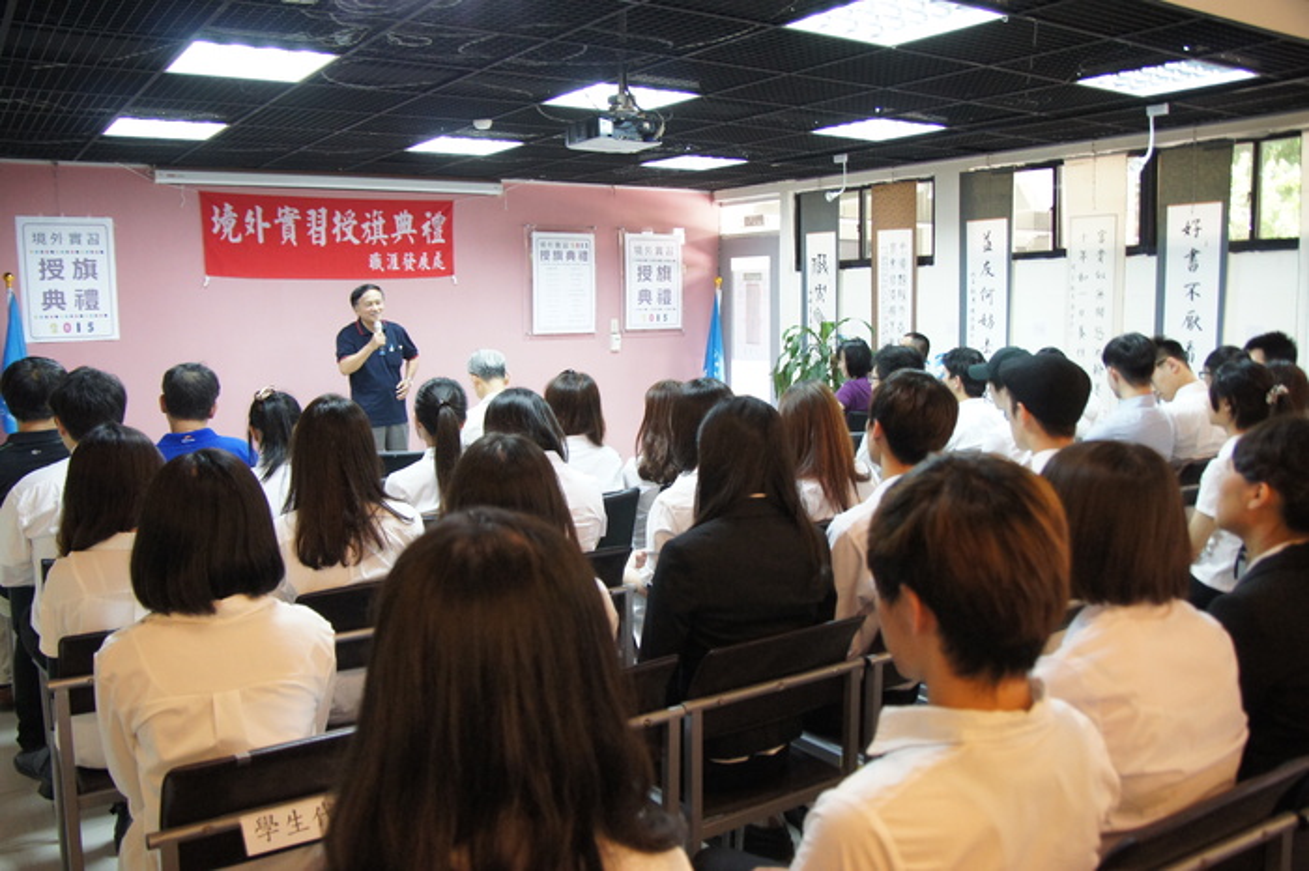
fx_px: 1090
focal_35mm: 30
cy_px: 436
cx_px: 654
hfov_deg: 62.0
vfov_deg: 43.6
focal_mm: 20
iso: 1000
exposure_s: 1/40
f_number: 3.5
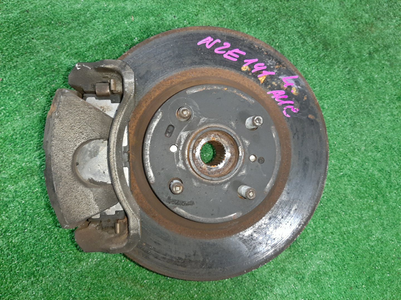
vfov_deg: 53.1
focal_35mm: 26
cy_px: 150
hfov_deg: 67.3
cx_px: 200
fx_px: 301
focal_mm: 3.93
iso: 201
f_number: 1.7
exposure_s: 1/25
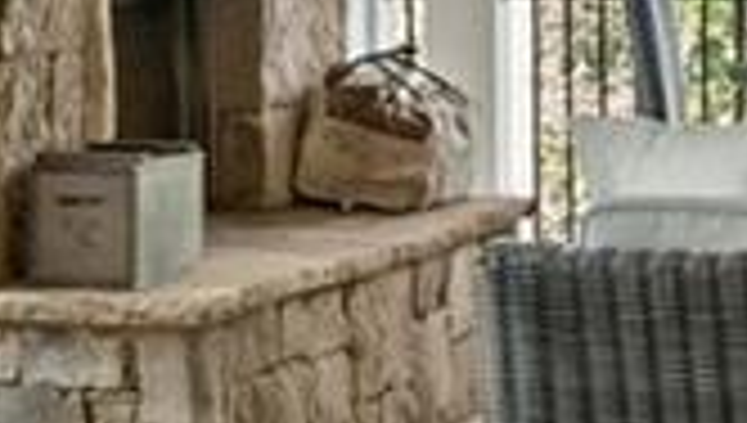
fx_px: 3710
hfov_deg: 11.4
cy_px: -126
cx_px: 36
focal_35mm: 187
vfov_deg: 6.5
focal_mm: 29
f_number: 6.3
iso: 1250
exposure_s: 1/40
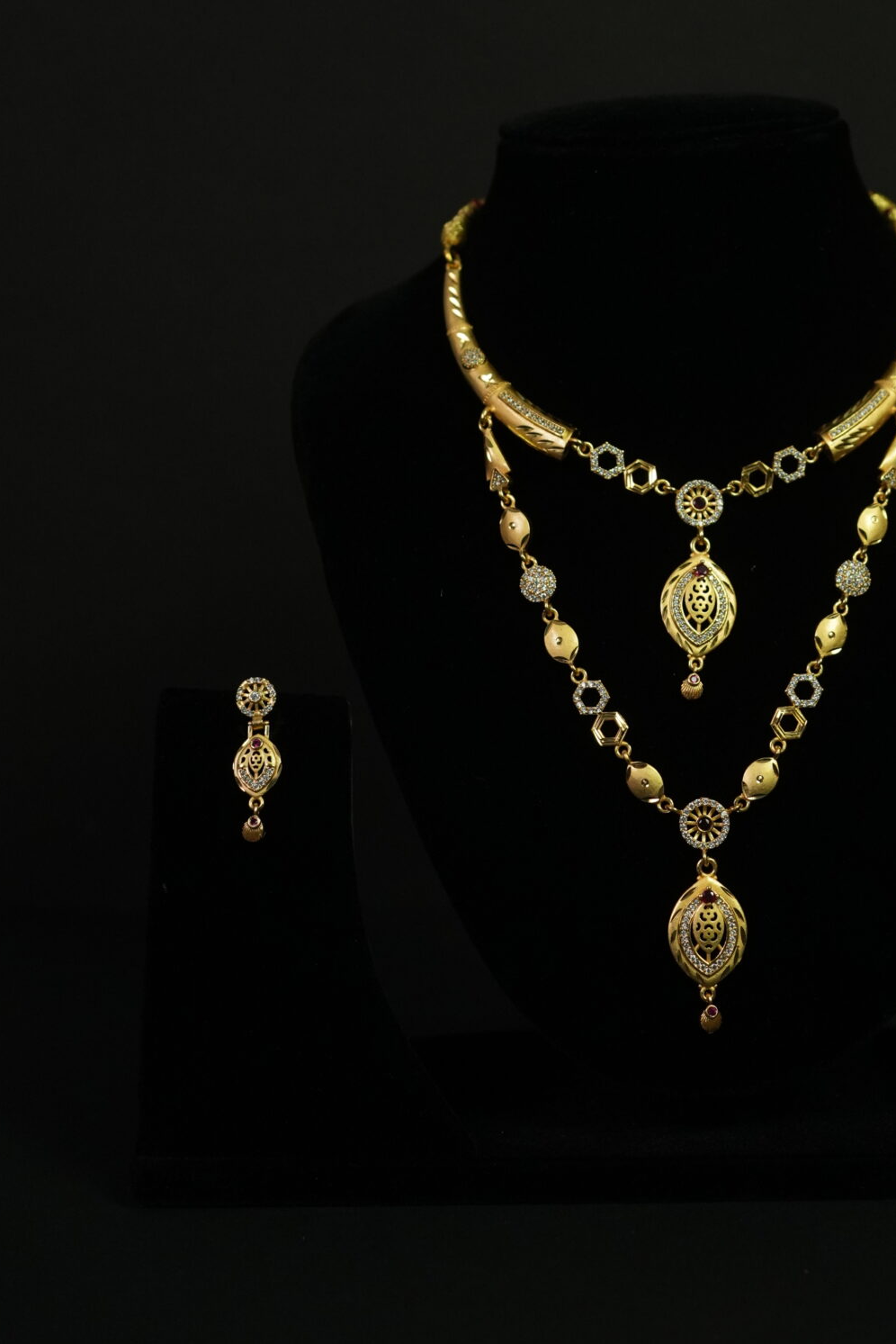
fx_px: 2239
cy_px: 461
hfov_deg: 22.3
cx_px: 711
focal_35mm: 60
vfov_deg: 33.1
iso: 2000
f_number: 4
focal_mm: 35
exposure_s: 1/160
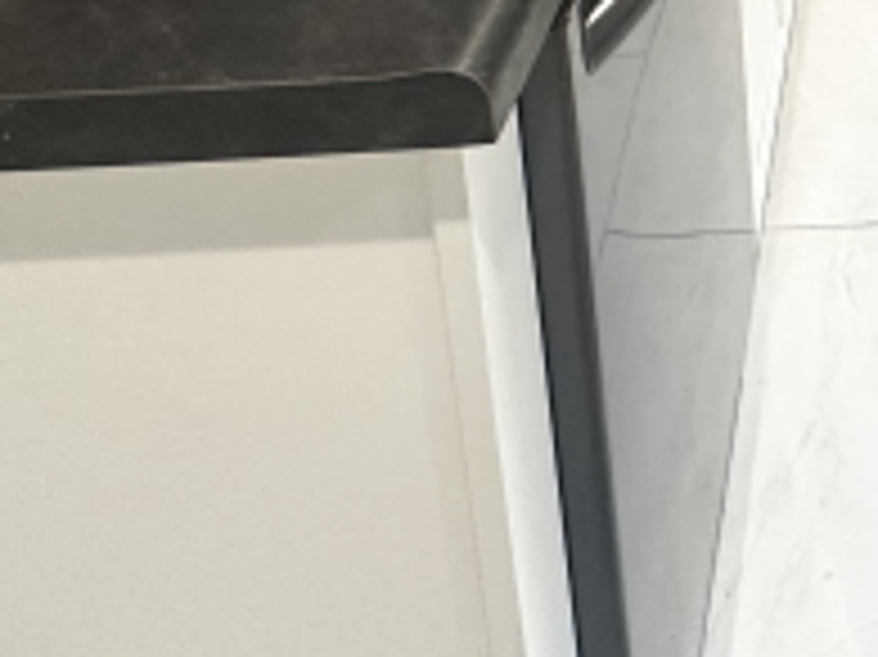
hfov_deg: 34.2
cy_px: -454
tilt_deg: -11.9
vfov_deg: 21.9
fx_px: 1217
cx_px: 975
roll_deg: +0.8
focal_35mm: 48
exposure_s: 1/60
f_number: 2.2
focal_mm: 2.22
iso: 250
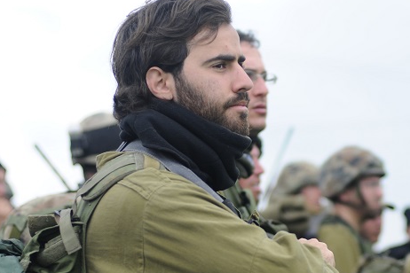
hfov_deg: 14.0
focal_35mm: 146
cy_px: 198
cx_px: 337
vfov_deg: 9.4
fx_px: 1663
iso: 200
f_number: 2.2
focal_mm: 50
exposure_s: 1/2500
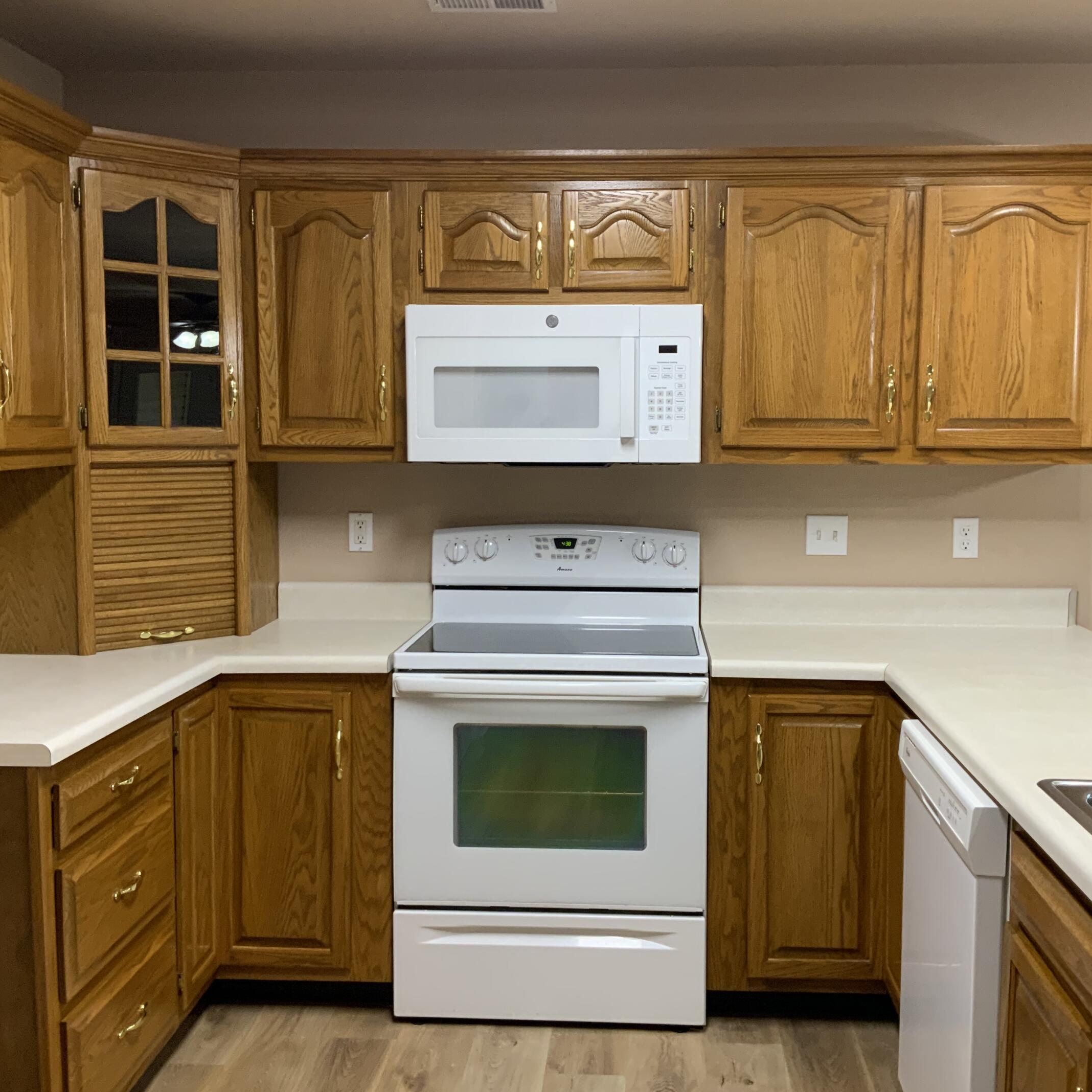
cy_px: 534
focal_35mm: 36
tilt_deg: -4.2
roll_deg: -0.8
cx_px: 586
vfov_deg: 46.0
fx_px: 1285
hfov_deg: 46.0
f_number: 1.8
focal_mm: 3
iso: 100
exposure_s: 1/60
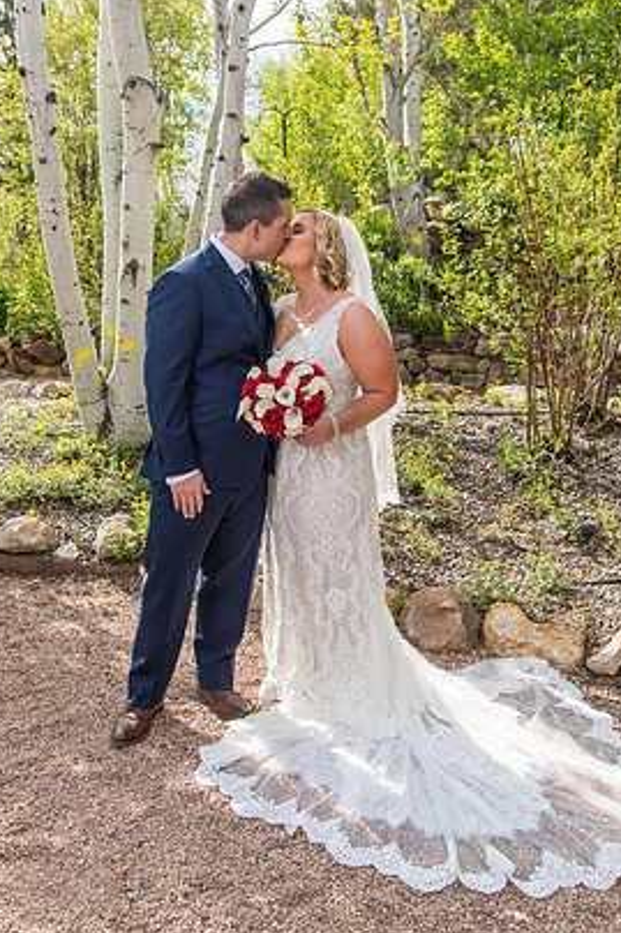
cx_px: 309
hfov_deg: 34.2
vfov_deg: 49.5
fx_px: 1010
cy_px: 425
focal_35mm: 39
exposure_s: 1/250
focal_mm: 35
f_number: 5
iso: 80
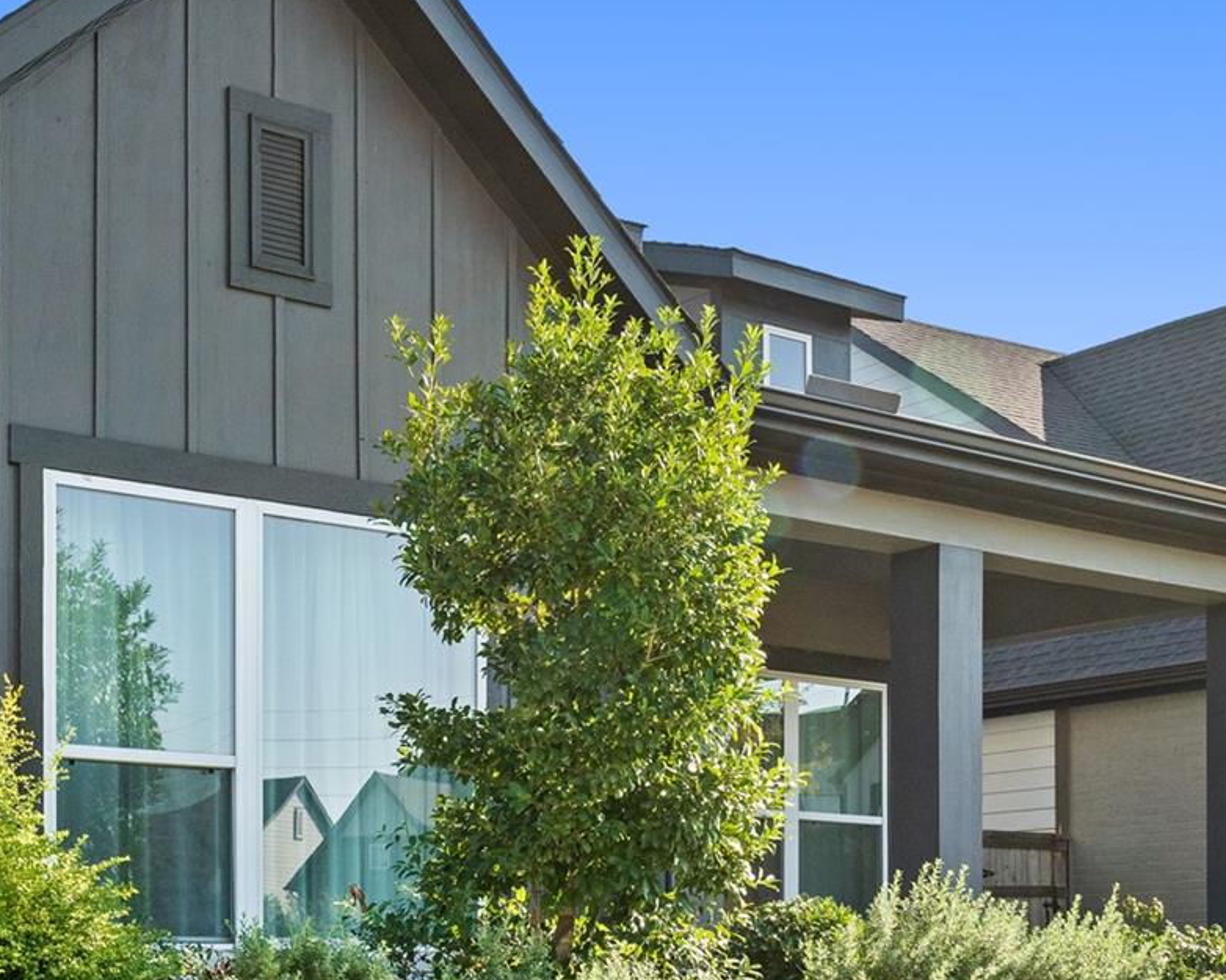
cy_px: 710
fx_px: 2140
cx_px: 419
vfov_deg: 25.5
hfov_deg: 31.7
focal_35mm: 59
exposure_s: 1/500
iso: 500
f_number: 11
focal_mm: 24
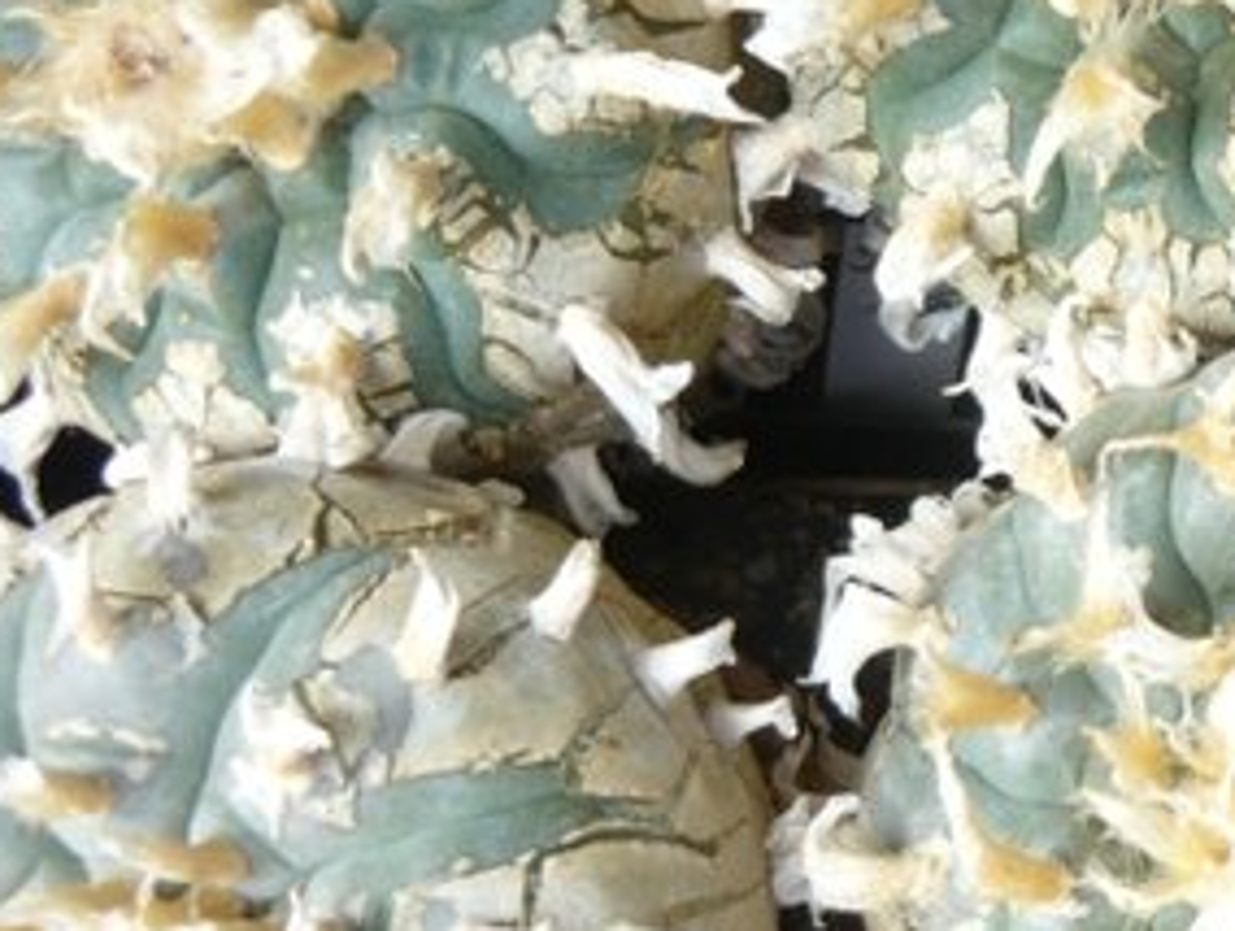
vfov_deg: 17.0
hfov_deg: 21.2
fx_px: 3109
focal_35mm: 87
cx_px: 1396
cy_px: 368
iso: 100
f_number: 2.8
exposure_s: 1/100
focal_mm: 5.5
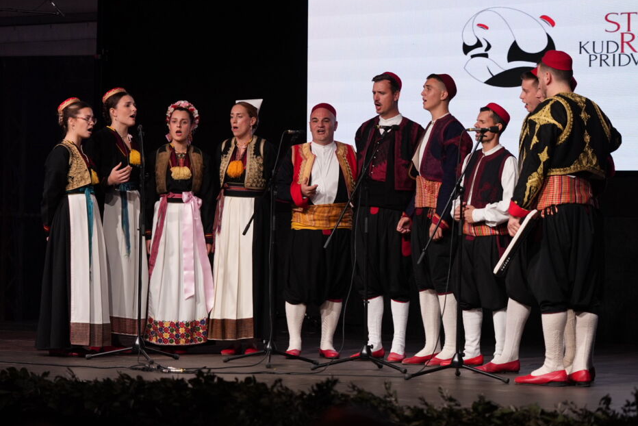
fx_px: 2340
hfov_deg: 15.5
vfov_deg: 10.4
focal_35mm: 132
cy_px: 202
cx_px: 320
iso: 1000
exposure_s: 1/200
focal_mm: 123
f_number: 4
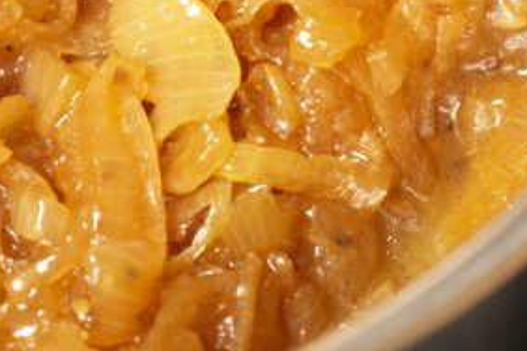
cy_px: -188
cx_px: -301
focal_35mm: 298
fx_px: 4362
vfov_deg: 4.6
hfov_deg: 6.8
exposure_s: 1/80
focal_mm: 70
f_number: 7.1
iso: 100
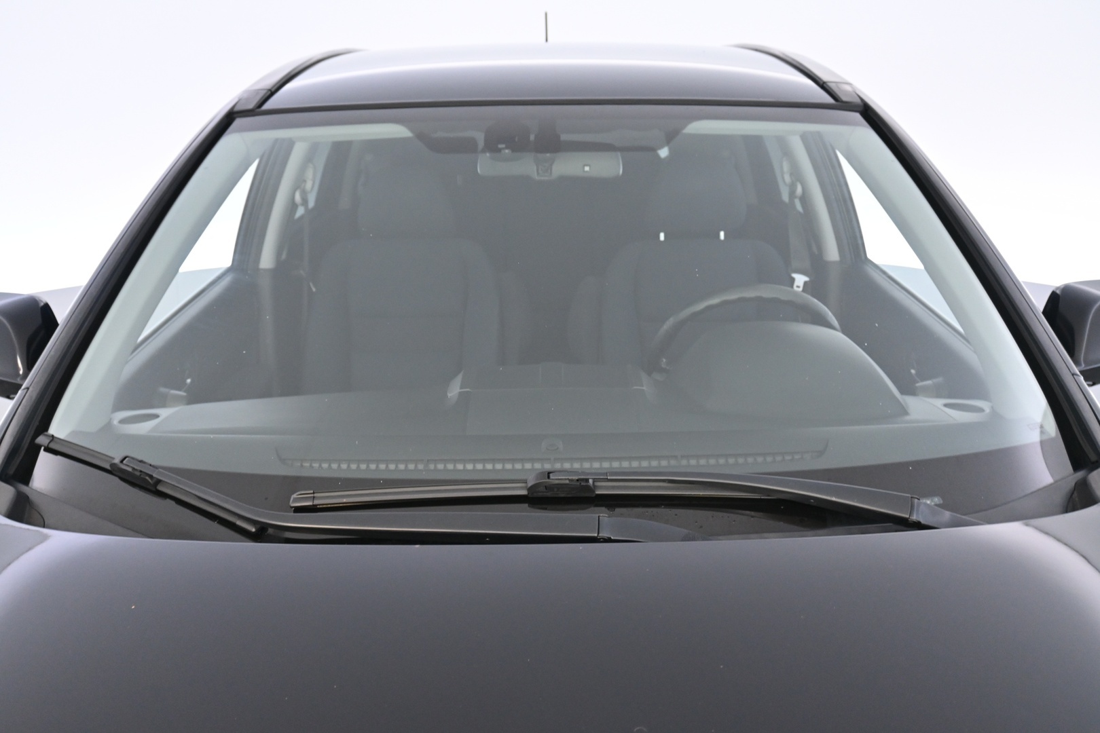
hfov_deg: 58.3
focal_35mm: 32
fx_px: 985
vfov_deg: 40.8
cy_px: 366
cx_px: 550
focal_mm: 21.5
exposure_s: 1/30
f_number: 4
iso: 1250
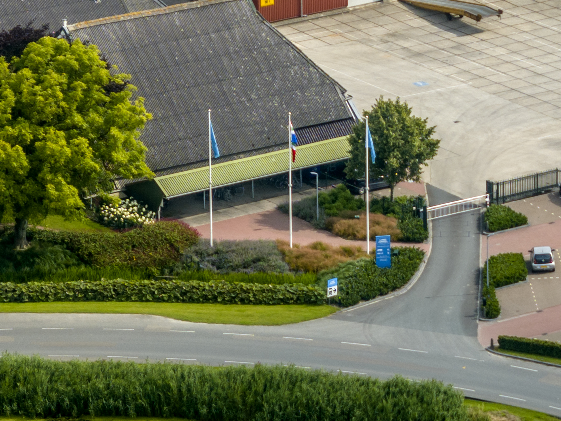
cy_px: -7
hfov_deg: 4.9
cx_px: 649
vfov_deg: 3.7
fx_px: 6499
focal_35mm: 401
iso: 100
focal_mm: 30.71
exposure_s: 1/320
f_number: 3.4
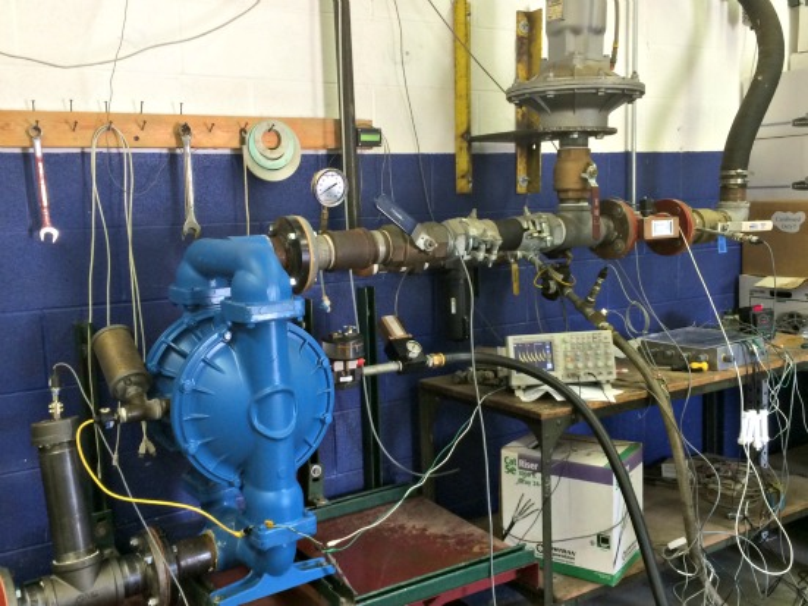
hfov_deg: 60.0
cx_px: 404
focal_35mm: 30
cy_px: 303
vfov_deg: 46.8
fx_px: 700
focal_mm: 4.12
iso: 80
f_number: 2.2
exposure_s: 1/30
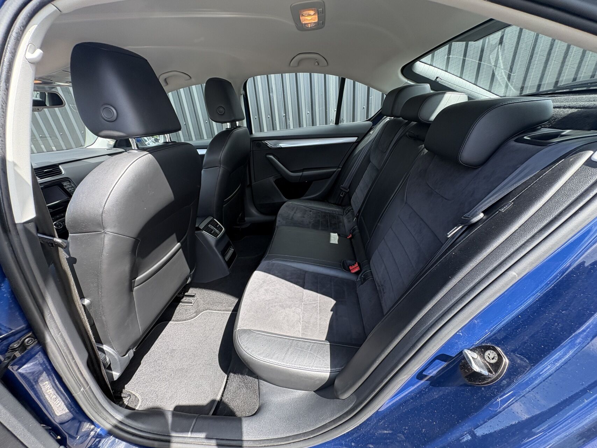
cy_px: 224
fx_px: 241
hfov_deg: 102.1
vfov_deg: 85.7
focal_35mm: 14
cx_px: 298
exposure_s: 1/128
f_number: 2.2
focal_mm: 2.22
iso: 64
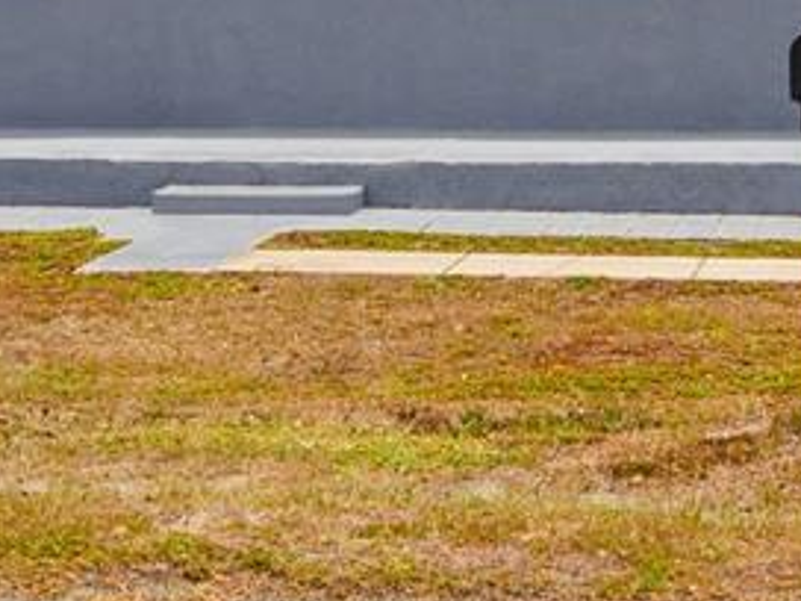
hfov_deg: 19.9
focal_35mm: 98
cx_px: 604
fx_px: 2268
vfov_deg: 14.6
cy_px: -121
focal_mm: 13
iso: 200
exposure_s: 1/400
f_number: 7.1
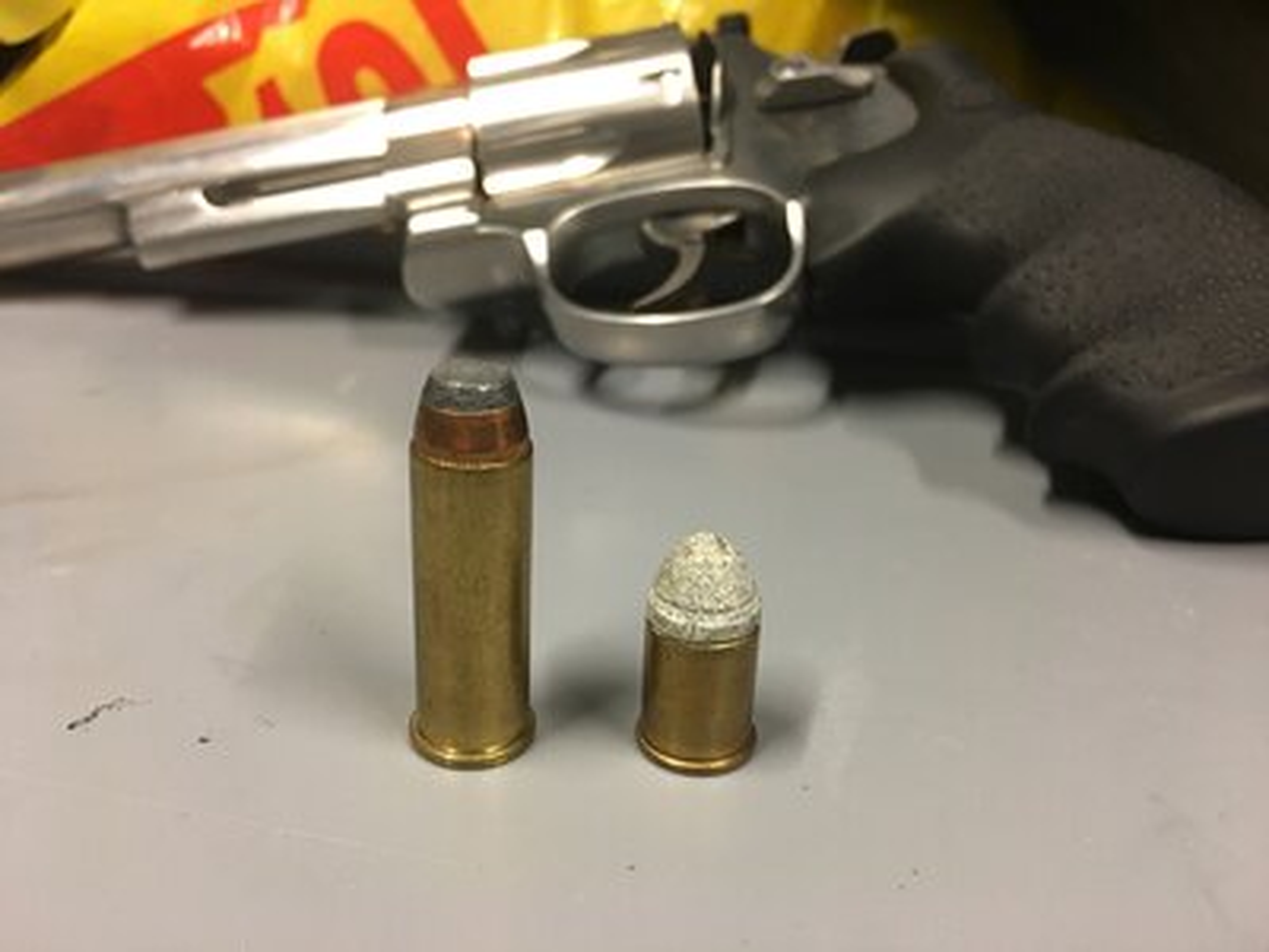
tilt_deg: -22.4
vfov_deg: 48.2
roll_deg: -1.5
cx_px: 634
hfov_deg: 61.7
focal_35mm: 29
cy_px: 476
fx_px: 1063
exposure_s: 1/17
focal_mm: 4.15
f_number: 2.2
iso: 100
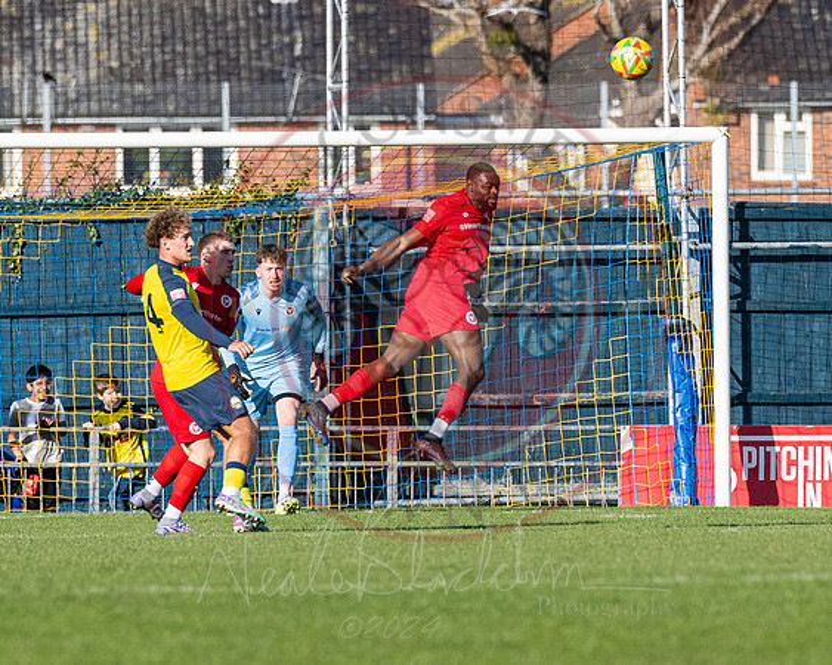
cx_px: 566
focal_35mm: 666
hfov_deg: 2.9
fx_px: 16391
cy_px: 277
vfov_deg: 2.3
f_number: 4
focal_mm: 200
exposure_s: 1/6400
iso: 400
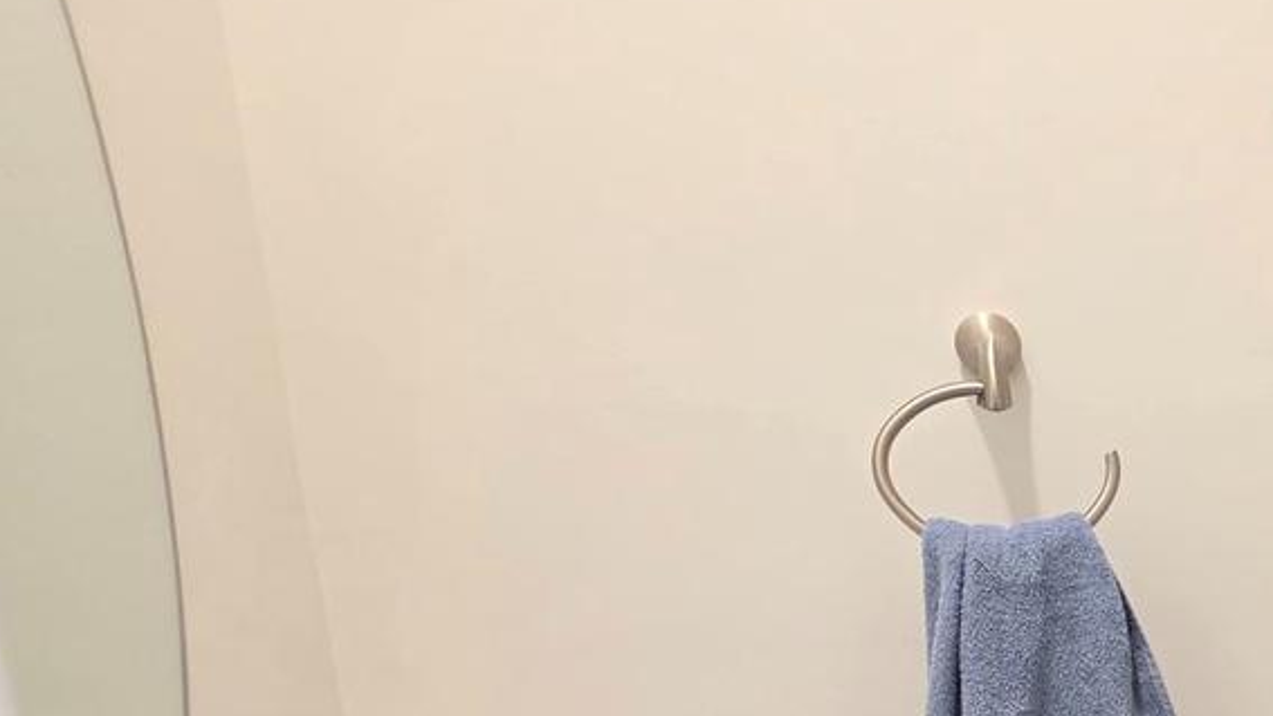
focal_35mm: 36
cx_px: 1509
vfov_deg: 30.6
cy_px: 712
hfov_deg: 40.2
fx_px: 1215
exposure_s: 1/60
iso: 200
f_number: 1.9
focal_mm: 2.2
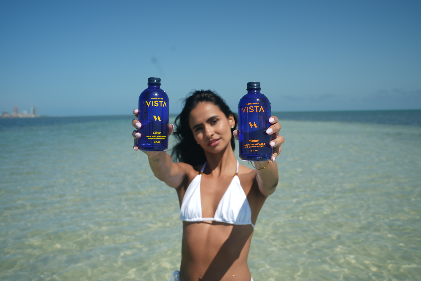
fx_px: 410
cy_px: 140
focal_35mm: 35
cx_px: 210
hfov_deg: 54.4
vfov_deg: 37.9
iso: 40
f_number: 6.3
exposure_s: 1/80
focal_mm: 35
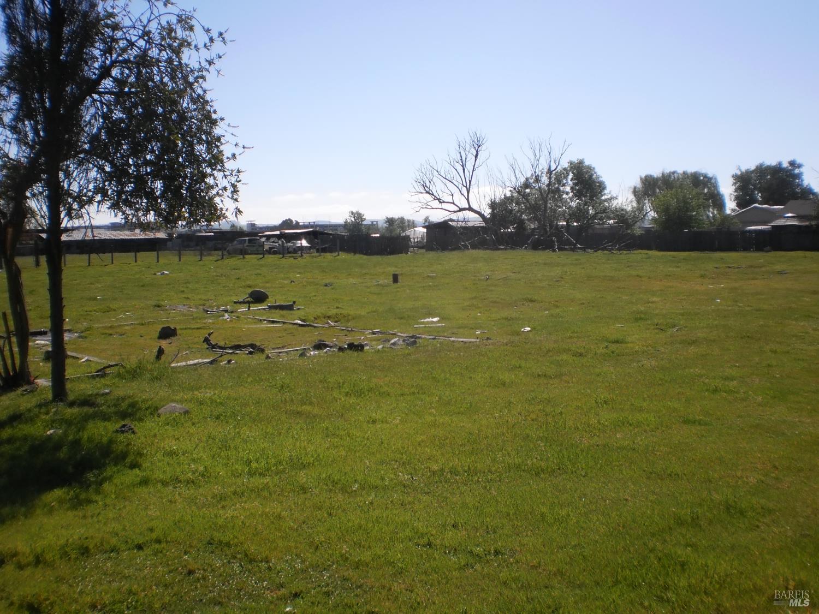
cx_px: 410
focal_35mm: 36
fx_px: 852
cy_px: 307
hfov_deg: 51.4
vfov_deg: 39.7
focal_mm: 6.3
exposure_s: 1/1250
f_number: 4.6
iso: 100
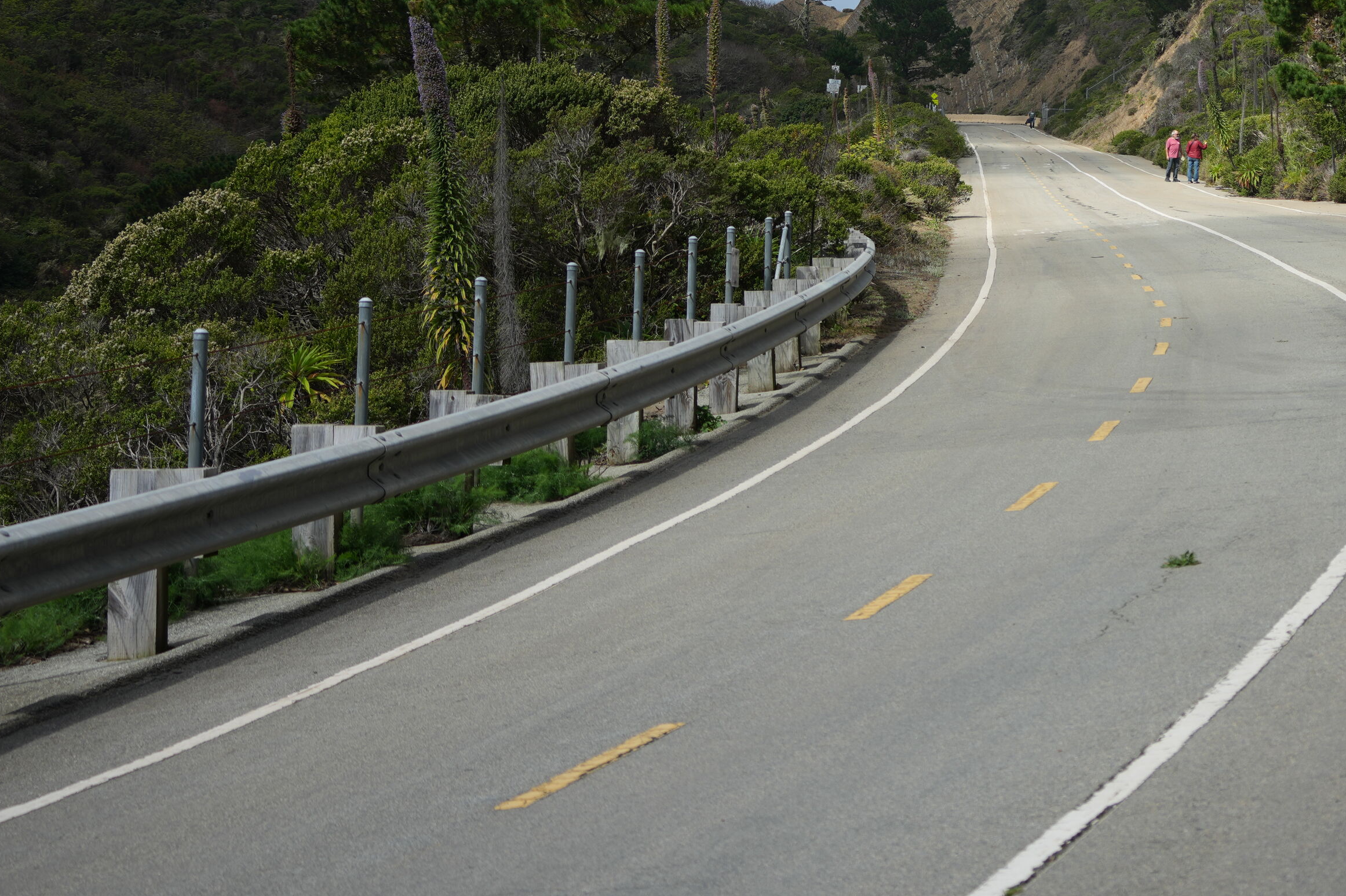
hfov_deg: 21.6
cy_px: 165
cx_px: 1126
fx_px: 3476
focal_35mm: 93
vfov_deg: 14.6
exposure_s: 1/800
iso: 100
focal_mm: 50
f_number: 4.5
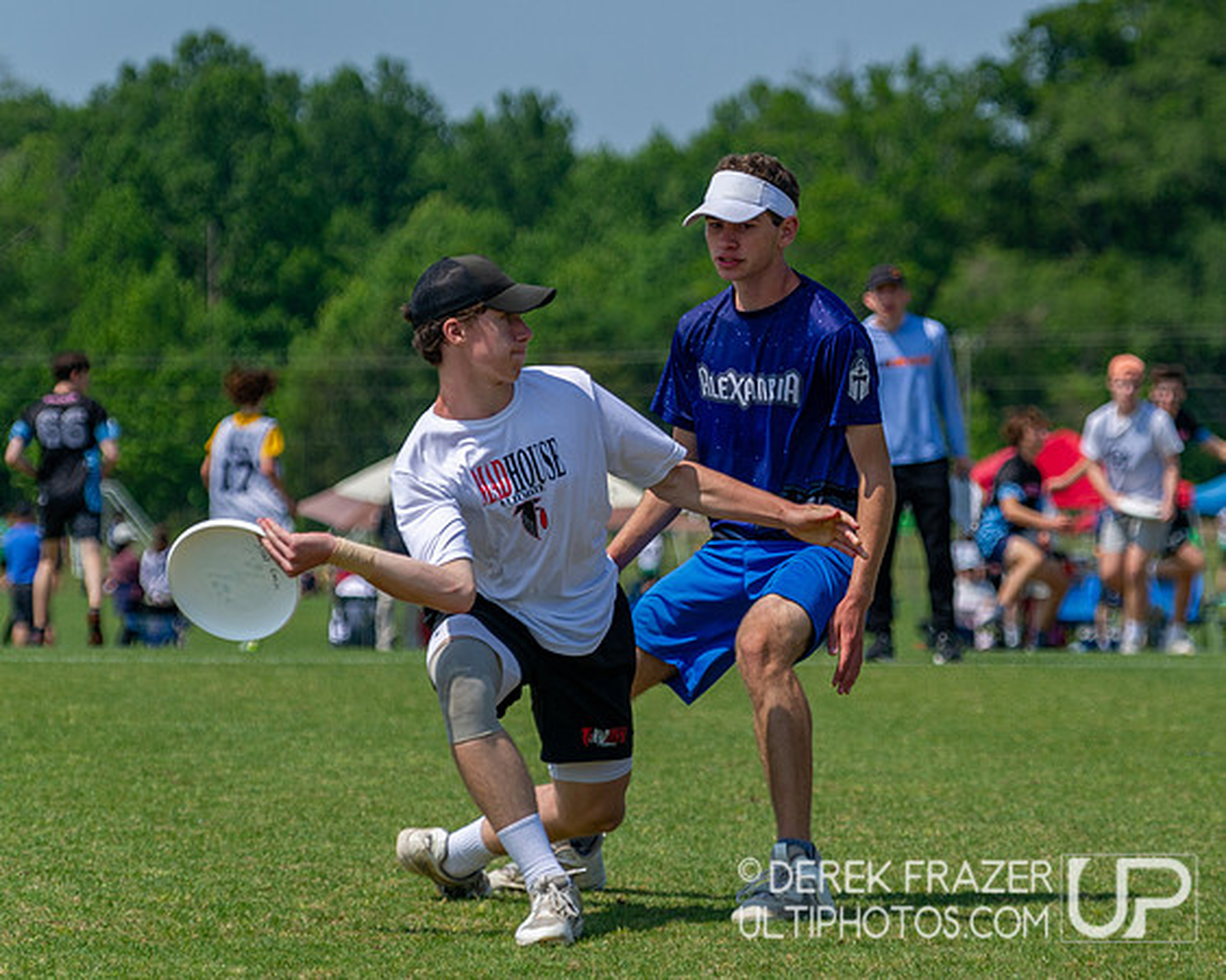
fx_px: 8517
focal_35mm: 235
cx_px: 803
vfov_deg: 6.6
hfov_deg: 8.2
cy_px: 382
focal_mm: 145
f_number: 4
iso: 220
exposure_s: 1/3200
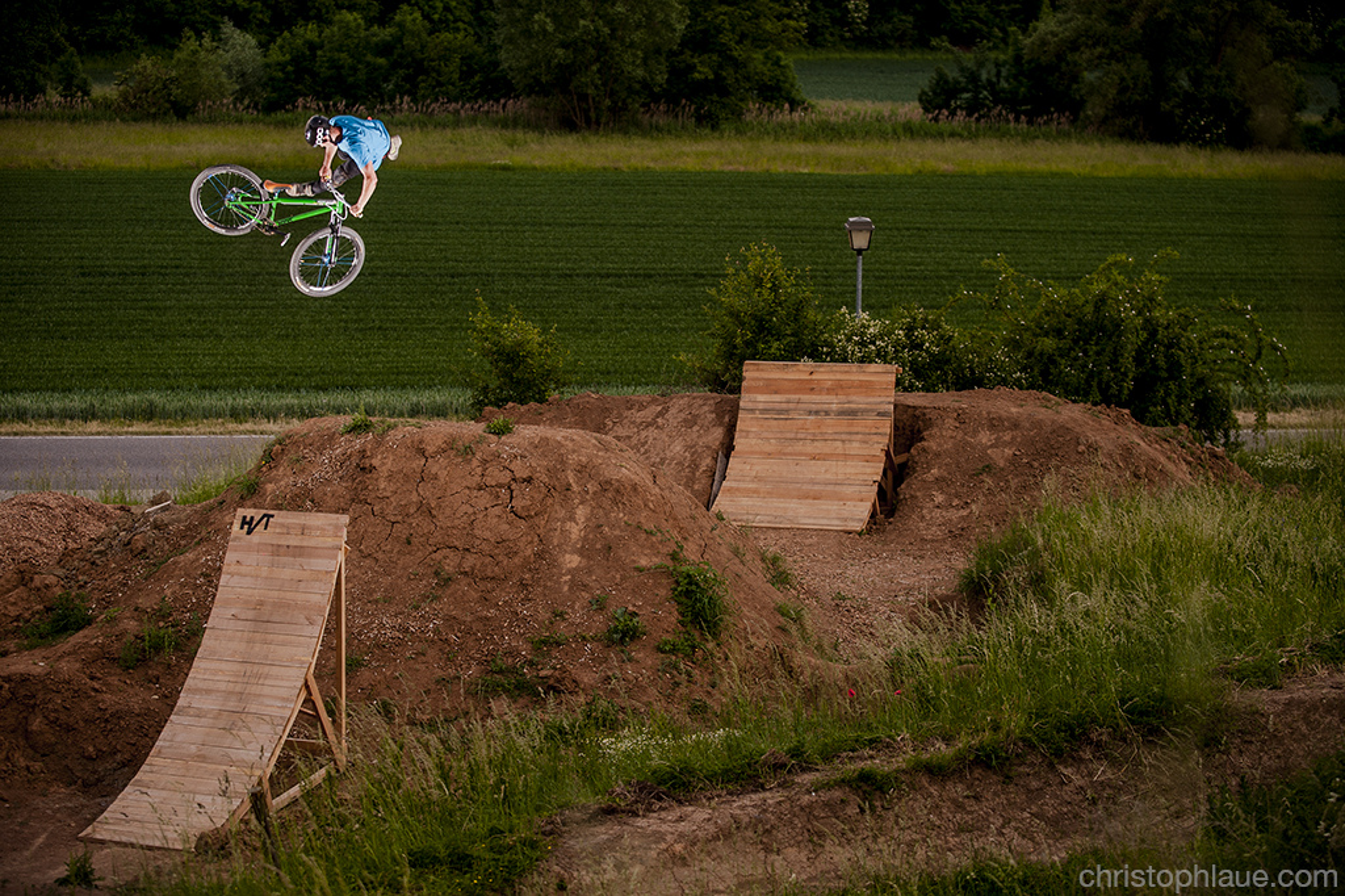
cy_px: 448
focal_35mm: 86
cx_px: 672
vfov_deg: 15.9
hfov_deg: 23.7
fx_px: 3212
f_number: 3.5
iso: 100
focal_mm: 86
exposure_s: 1/250
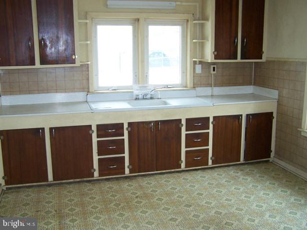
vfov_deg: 37.7
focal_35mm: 38
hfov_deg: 49.0
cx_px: 154
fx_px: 337
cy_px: 115
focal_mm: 6.3
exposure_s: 1/60
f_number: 2.8
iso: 160
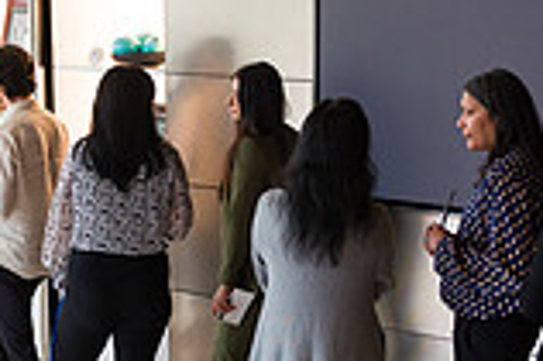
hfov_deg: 23.1
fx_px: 1326
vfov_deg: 15.5
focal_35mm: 88
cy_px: 210
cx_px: 292
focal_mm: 24
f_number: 4
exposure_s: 1/640
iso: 1600
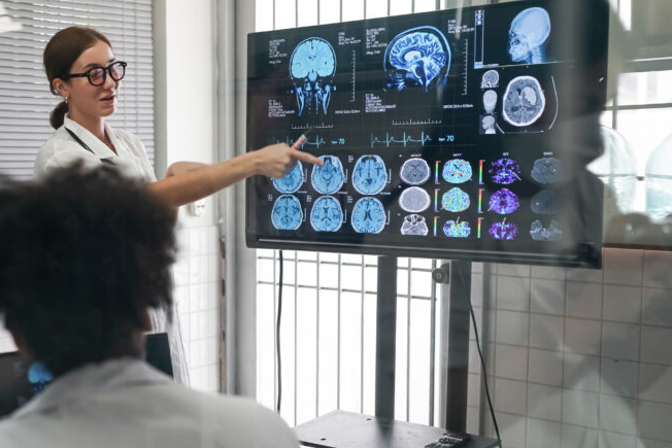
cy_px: 239
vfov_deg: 24.6
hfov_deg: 35.3
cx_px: 152
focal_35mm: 55
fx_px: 1027
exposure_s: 1/160
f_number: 2
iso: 320
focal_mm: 35
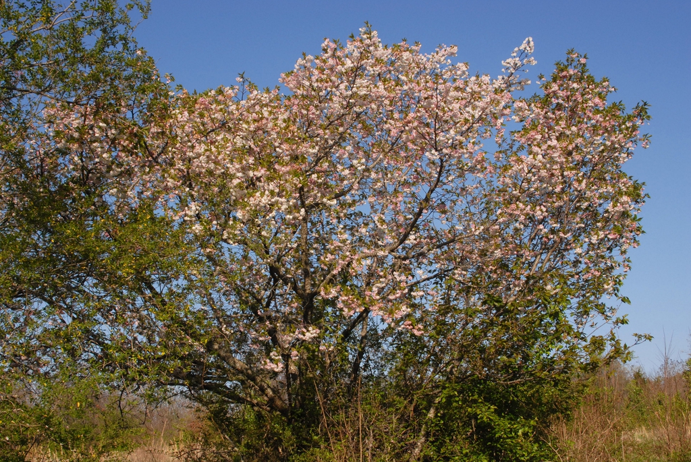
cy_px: 231
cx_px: 346
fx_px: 807
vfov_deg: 32.0
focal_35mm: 42
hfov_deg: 46.4
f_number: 11
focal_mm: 28
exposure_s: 1/500
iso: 400
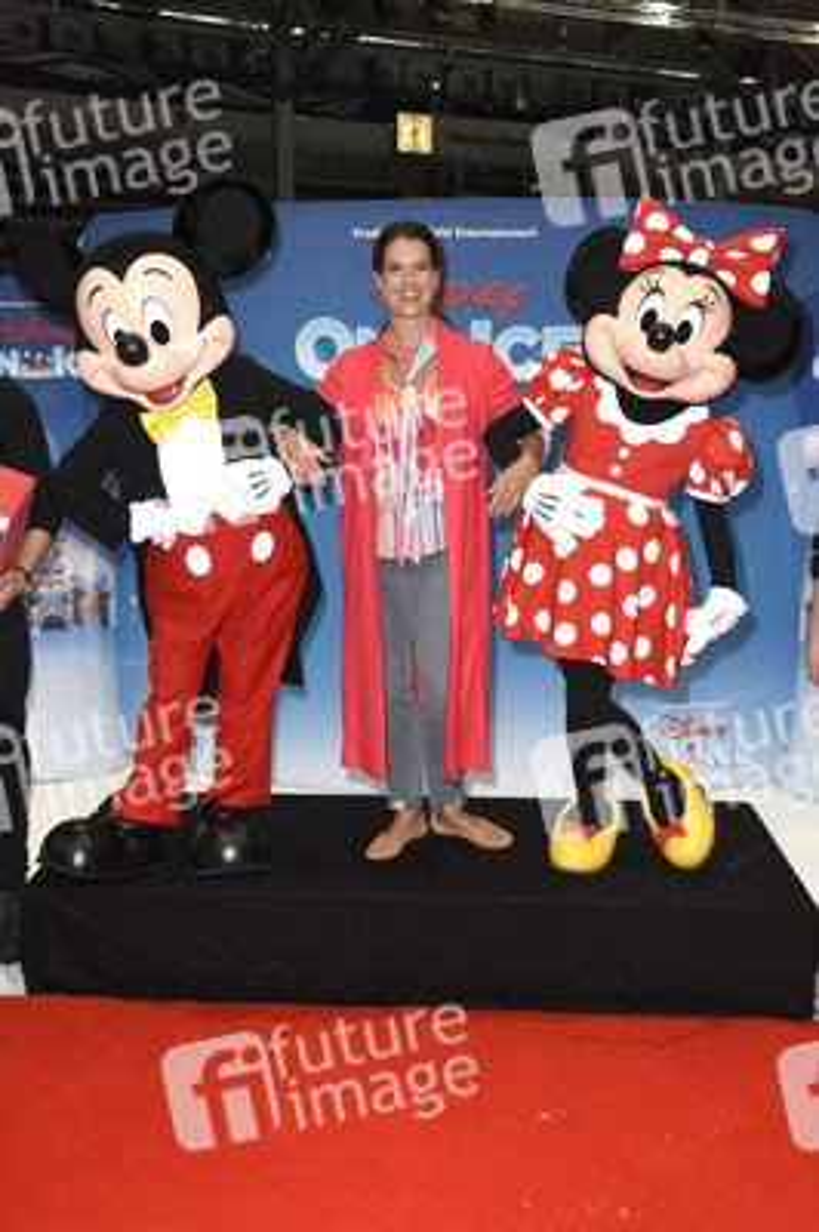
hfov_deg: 36.8
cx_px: 410
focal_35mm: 36
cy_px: 616
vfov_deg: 53.2
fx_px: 1231
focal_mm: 24
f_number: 6.3
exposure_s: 1/160
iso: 1000
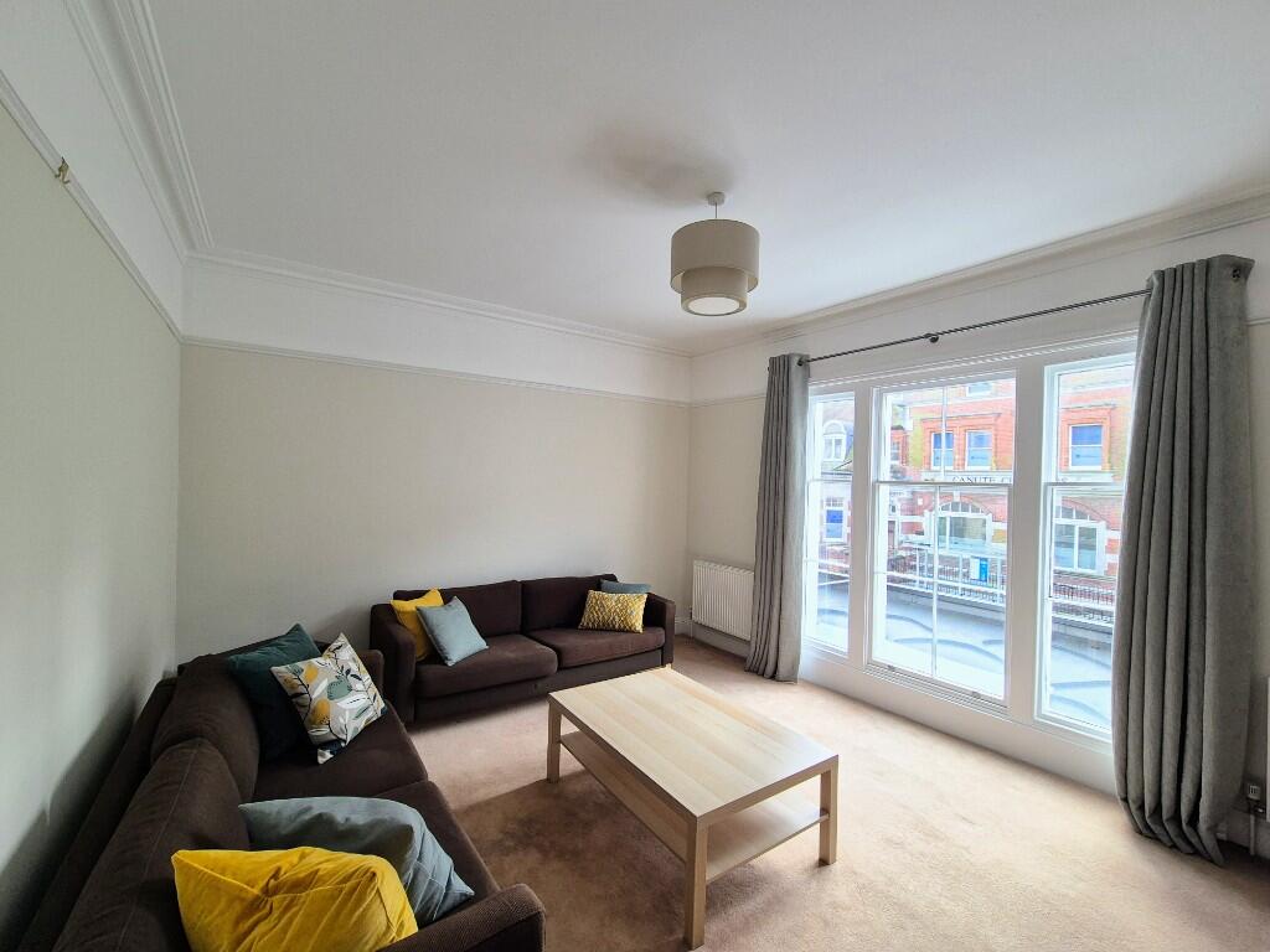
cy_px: 476
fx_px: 477
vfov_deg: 89.9
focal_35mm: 13
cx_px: 635
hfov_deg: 106.2
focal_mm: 2.2
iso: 50
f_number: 2.2
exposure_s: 1/100
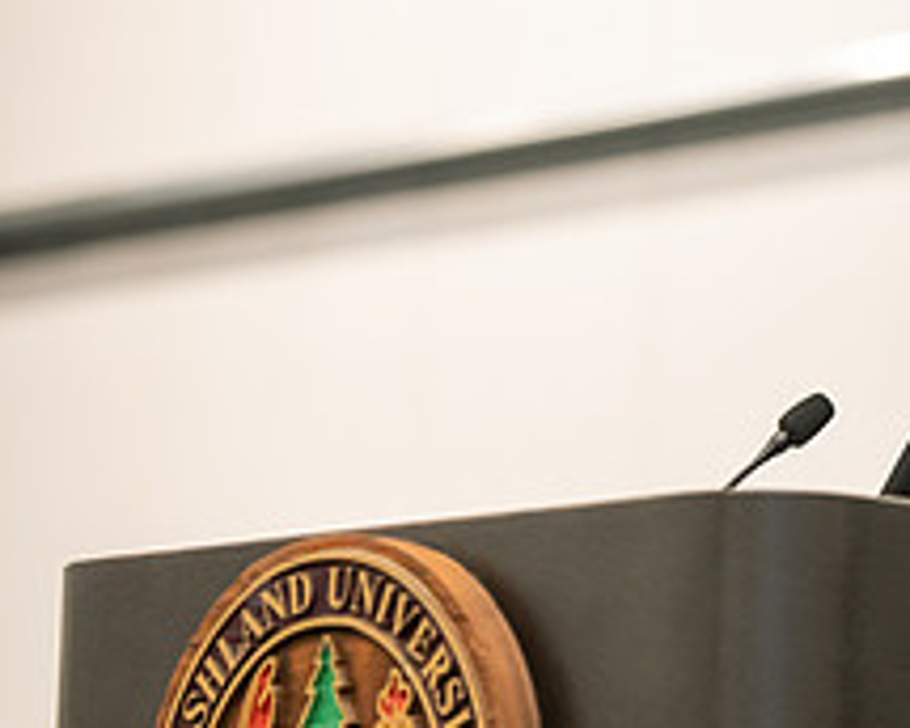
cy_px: 417
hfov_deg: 6.8
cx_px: 1122
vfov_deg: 5.5
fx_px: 7622
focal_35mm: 283
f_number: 3.2
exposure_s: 1/200
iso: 3200
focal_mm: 112
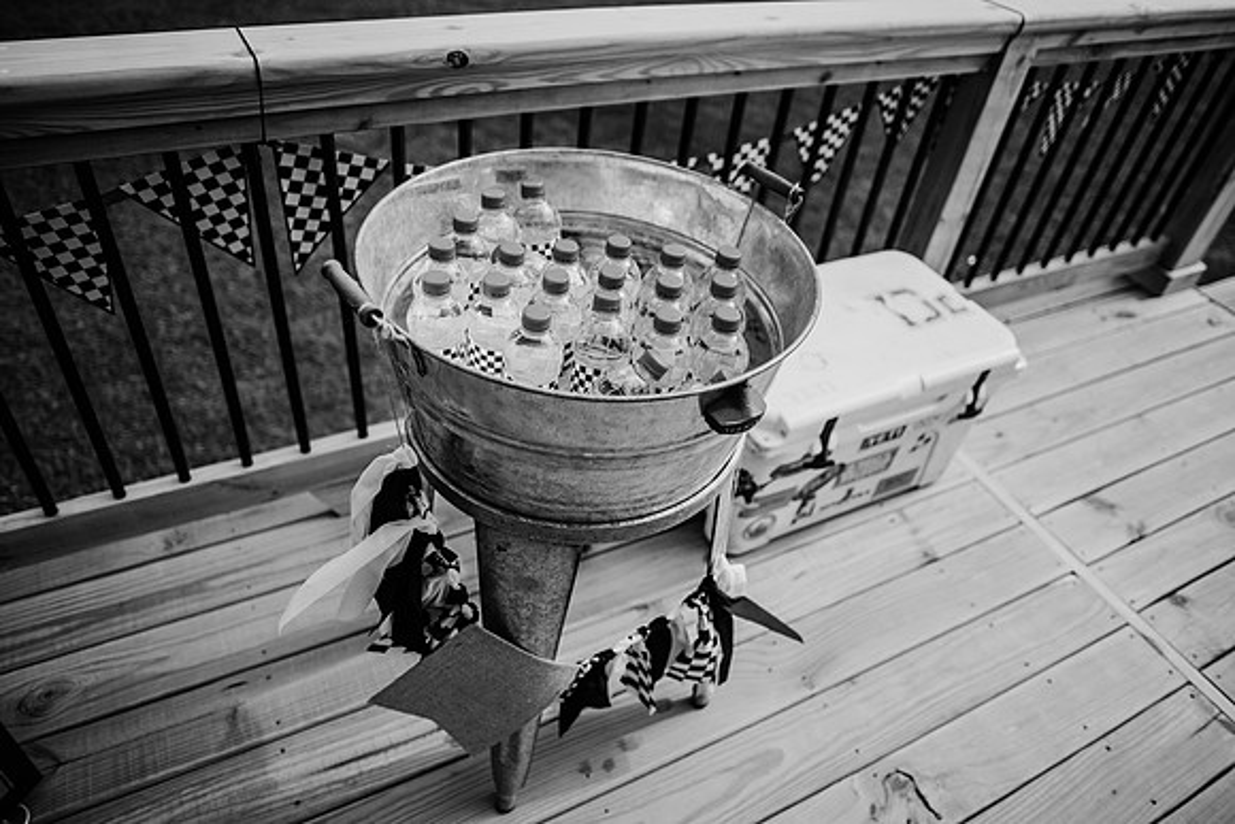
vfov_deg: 53.2
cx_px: 618
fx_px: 823
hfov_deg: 73.7
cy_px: 412
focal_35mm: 24
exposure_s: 1/1250
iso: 100
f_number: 2.2
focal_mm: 24
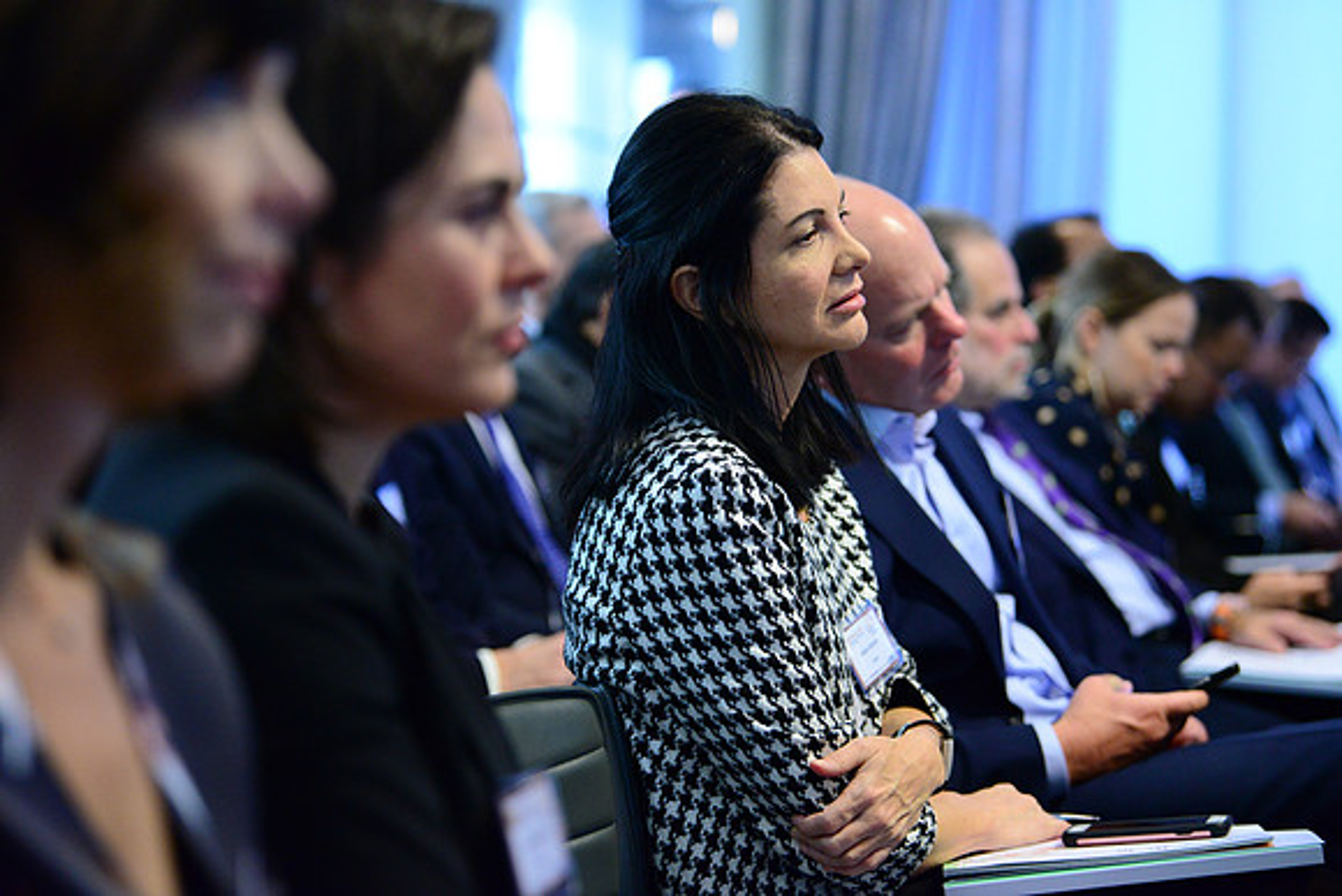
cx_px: 671
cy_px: 448
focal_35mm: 82
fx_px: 3057
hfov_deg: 24.8
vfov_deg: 16.7
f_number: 2.8
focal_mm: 82
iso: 4000
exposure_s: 1/125
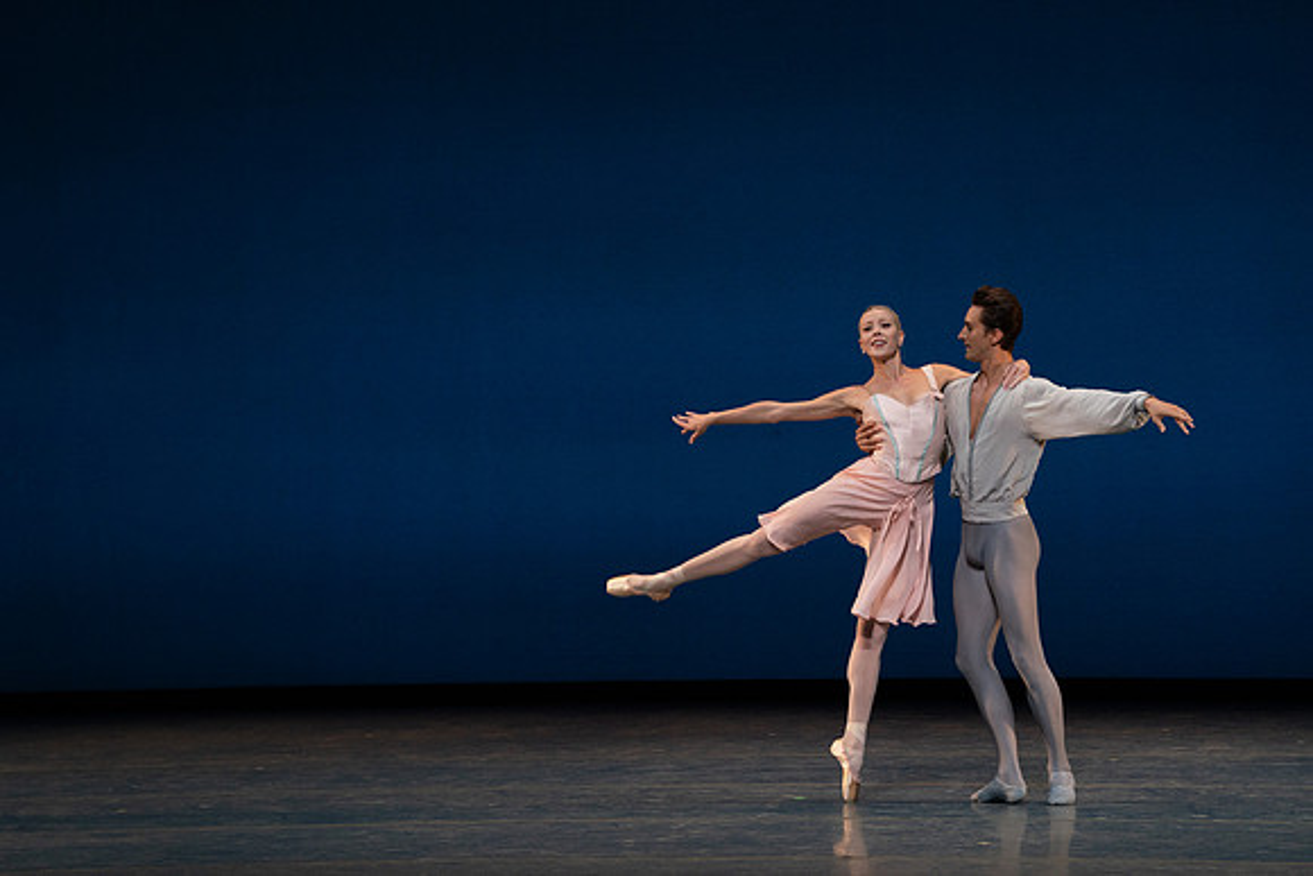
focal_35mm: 200
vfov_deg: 6.9
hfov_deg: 10.3
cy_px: 438
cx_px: 656
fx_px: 7296
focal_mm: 200
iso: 3200
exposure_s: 1/500
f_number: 8
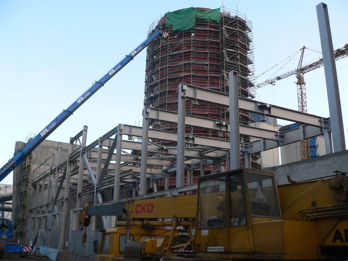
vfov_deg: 39.7
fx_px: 362
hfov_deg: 51.4
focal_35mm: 36
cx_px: 174
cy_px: 130
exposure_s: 1/50
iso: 80
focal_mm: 6
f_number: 2.8
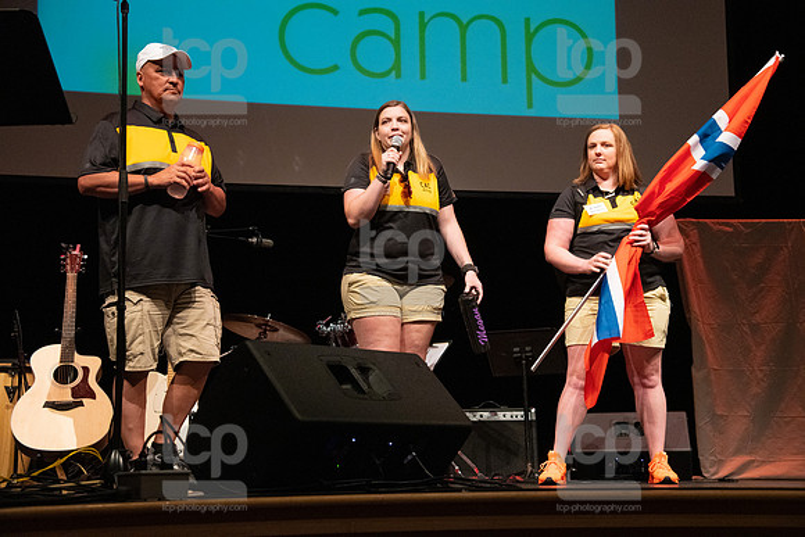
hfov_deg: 38.2
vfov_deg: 26.0
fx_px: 1163
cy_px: 268
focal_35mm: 52
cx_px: 402
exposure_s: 1/250
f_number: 5
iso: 6400
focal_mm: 52
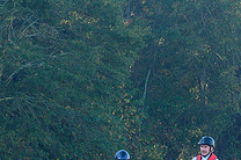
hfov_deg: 3.4
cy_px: 199
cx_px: 366
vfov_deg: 2.3
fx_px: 4017
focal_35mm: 601
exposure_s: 1/200
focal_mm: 110
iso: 640
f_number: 8
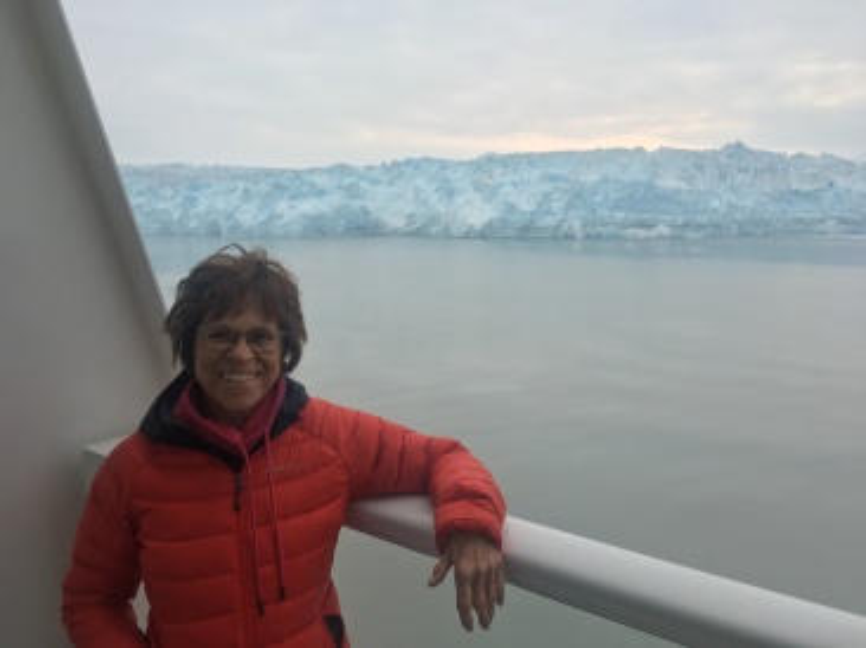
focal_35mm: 29
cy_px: 324
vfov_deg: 48.2
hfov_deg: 61.7
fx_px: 725
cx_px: 433
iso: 25
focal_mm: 4.15
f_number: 2.2
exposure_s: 1/472
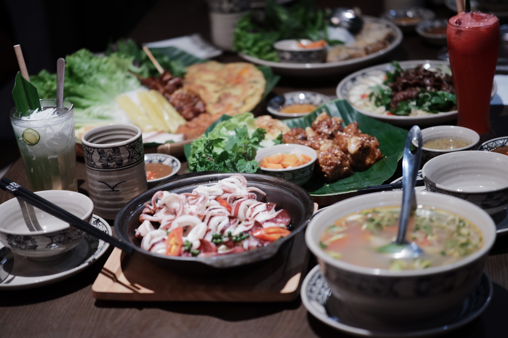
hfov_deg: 24.2
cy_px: 169
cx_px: 254
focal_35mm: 84
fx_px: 1185
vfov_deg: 16.3
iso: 800
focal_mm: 56
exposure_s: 1/85
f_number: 1.7
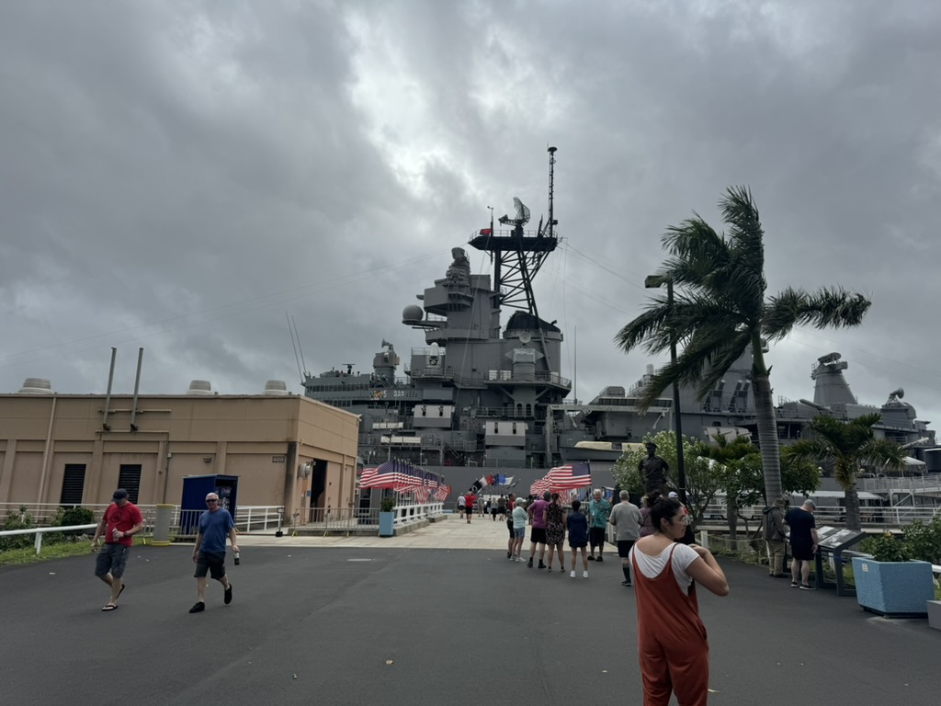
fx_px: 652
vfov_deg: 56.8
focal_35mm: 24
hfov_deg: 71.6
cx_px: 470
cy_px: 353
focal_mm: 6.86
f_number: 1.78
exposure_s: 1/7937
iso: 80
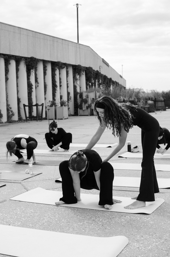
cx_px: 85
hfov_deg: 25.6
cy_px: 128
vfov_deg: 37.9
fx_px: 374
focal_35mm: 52
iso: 100
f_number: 4.5
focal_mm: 35
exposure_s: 1/640
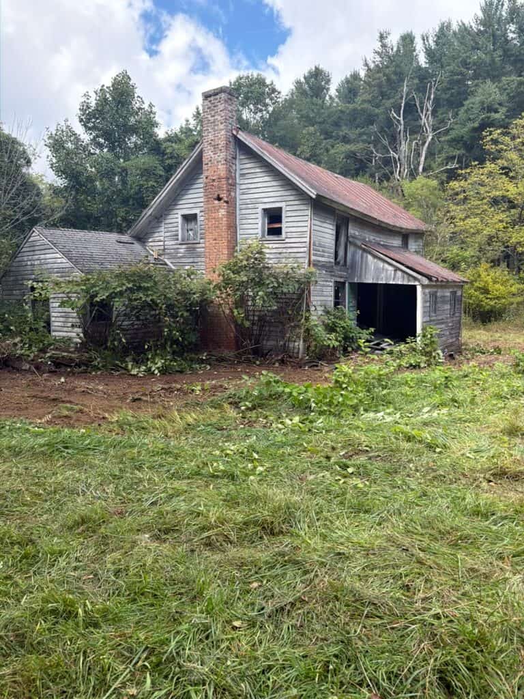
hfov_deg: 56.8
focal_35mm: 24
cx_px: 262
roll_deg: +0.2
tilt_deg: -7.4
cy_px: 350
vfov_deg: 71.6
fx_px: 484
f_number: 1.78
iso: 100
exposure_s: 1/1292
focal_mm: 6.76
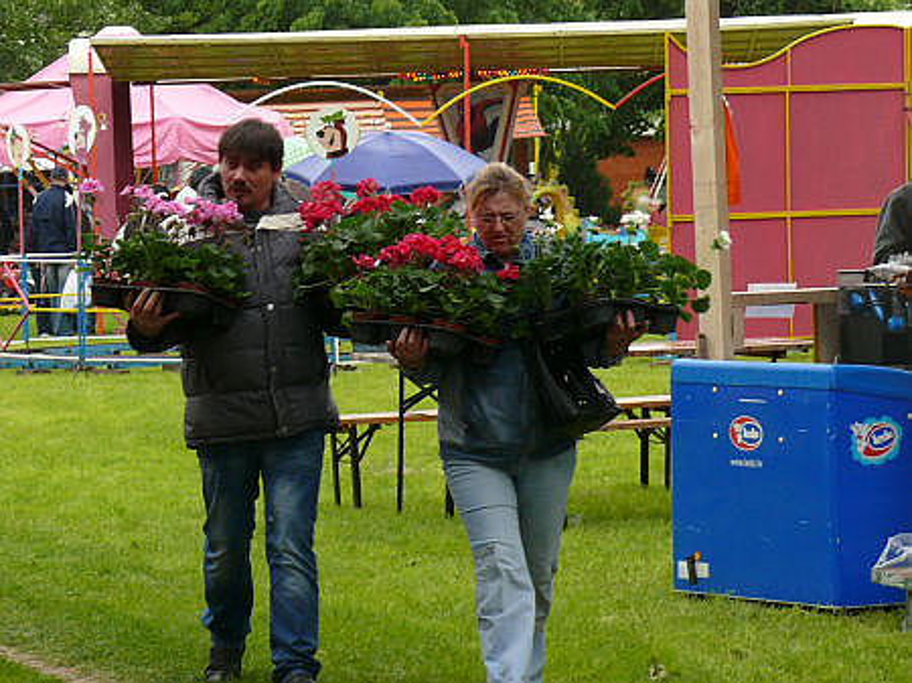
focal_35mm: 183
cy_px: 342
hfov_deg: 10.8
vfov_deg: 8.1
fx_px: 4819
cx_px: 456
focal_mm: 21.9
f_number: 3.6
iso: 100
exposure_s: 1/125
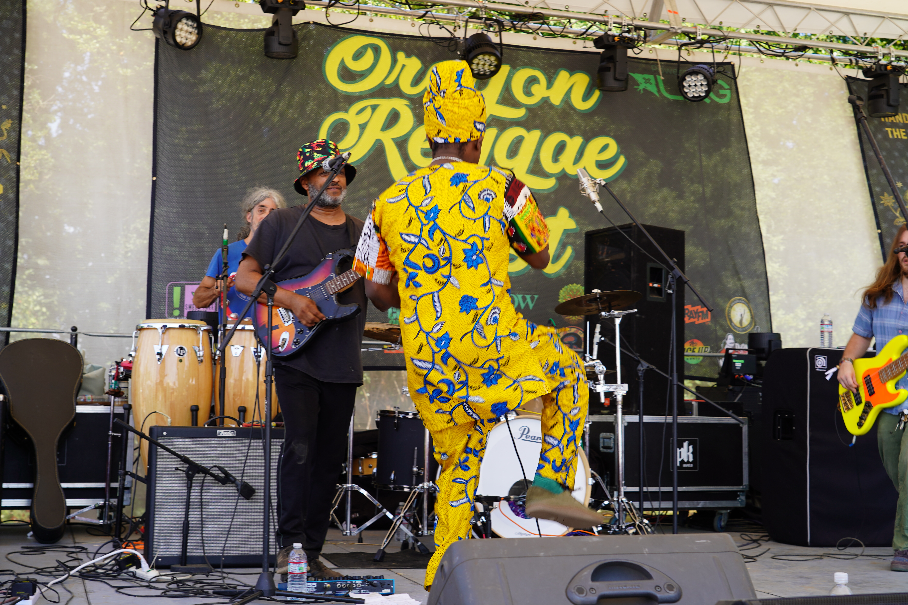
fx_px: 1261
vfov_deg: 27.0
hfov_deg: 39.6
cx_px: 454
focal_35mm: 50
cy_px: 302
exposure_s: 1/100
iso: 100
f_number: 6.3
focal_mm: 50
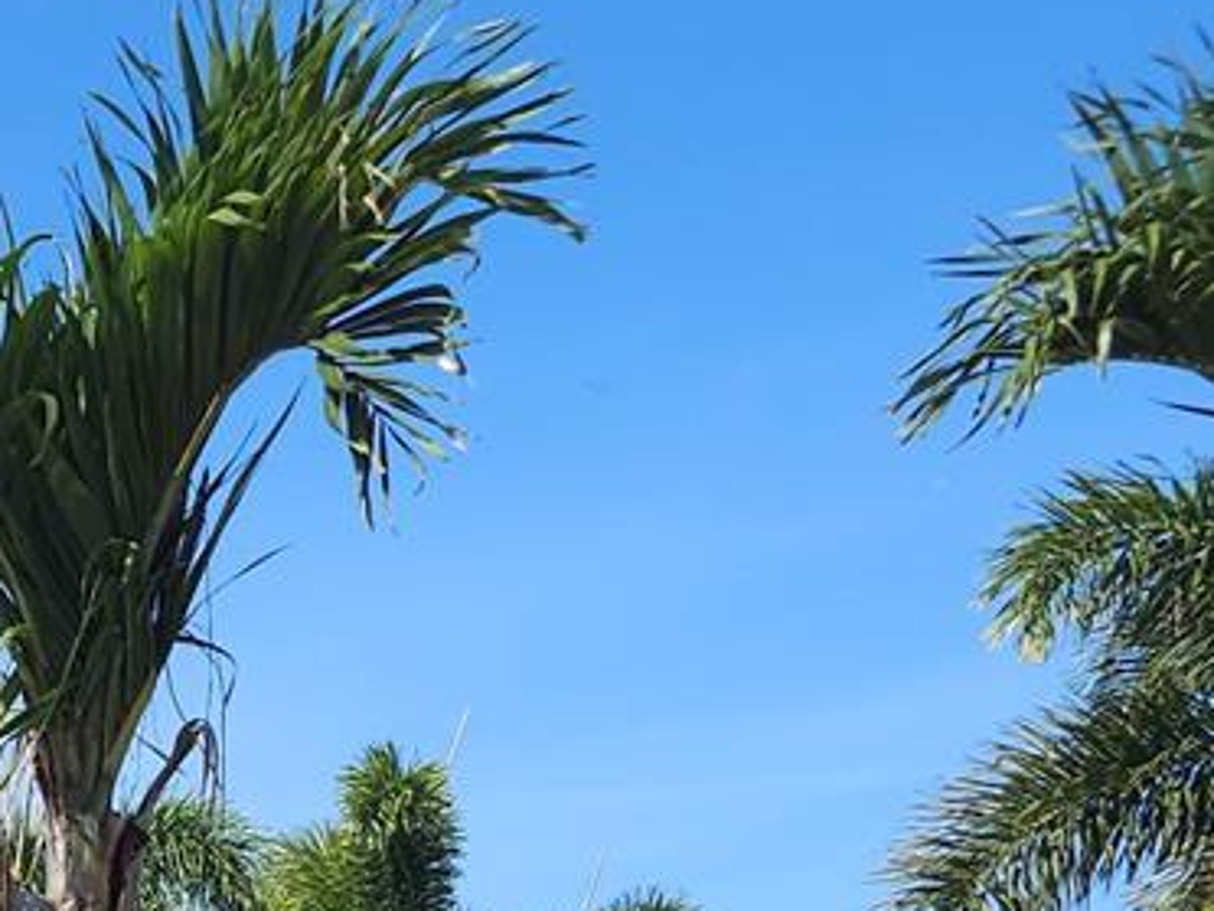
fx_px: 3472
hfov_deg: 16.7
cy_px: 1655
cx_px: -940
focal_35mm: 99
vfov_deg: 13.4
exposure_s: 1/331
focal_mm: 6.3
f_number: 1.7
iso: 10
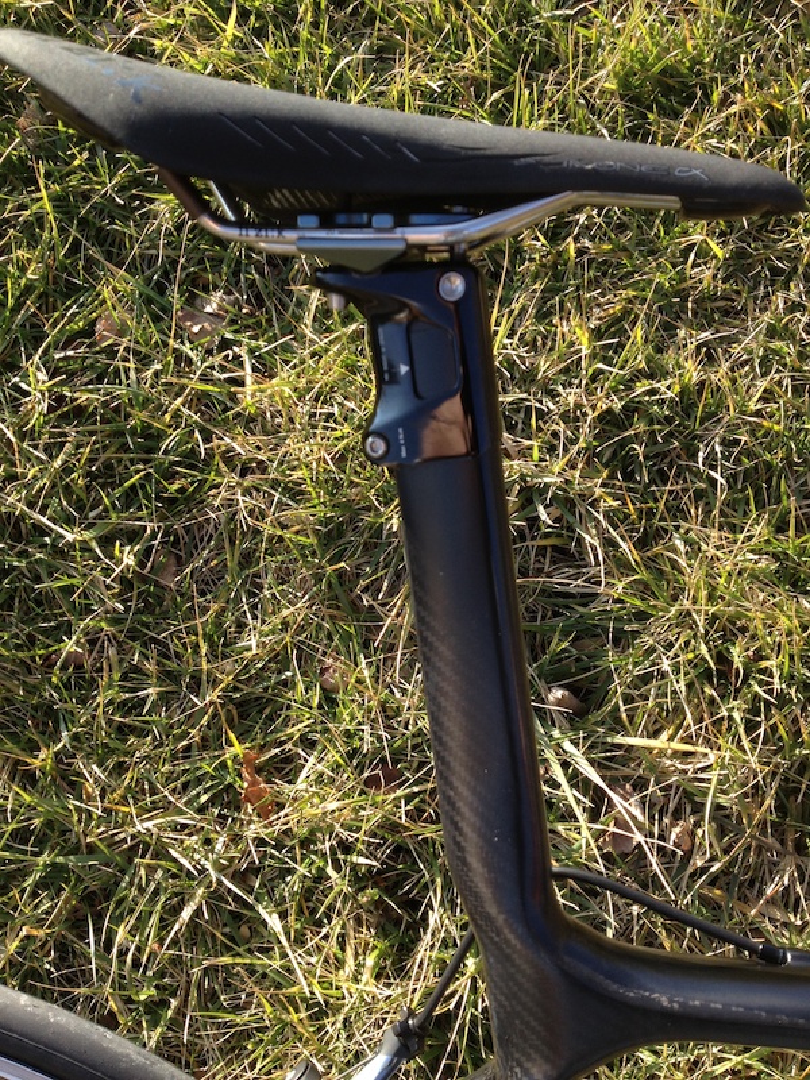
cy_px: 540
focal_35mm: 35
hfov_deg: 40.7
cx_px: 405
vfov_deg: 52.6
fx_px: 1092
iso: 50
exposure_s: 1/332
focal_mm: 4.28
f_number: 2.4
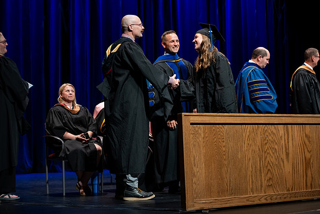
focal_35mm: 70
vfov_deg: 19.5
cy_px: 107
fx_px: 622
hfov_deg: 28.8
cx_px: 160
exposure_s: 1/250
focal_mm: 70
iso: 500
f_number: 2.8
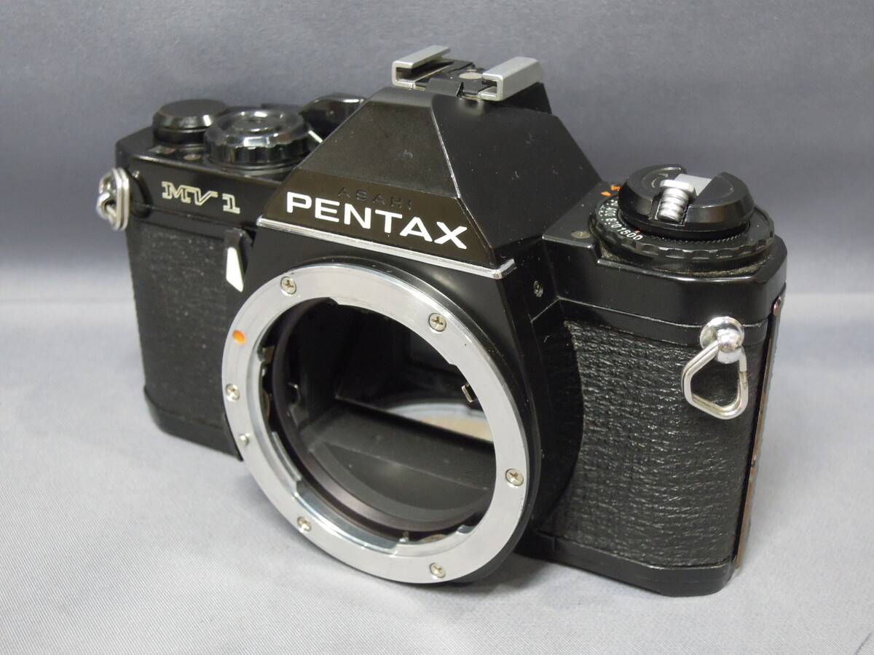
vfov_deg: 29.1
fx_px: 1262
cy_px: 328
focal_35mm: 50
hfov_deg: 38.2
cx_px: 437
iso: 800
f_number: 3.3
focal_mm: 9
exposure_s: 1/50
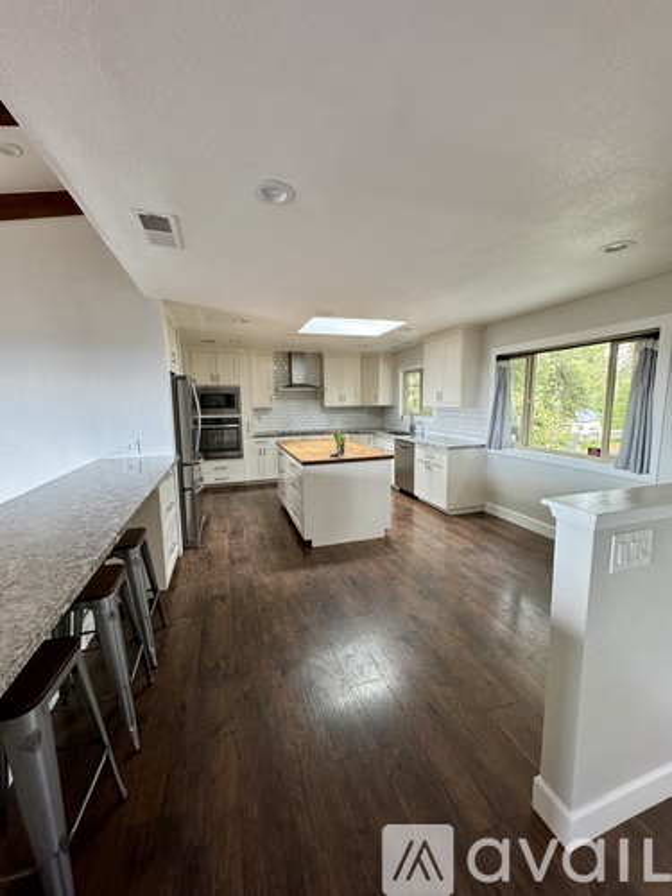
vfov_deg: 102.1
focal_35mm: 14
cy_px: 448
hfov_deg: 85.7
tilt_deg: -7.8
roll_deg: +1.1
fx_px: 362
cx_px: 336
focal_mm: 2.22
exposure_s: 1/74
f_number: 2.2
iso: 320
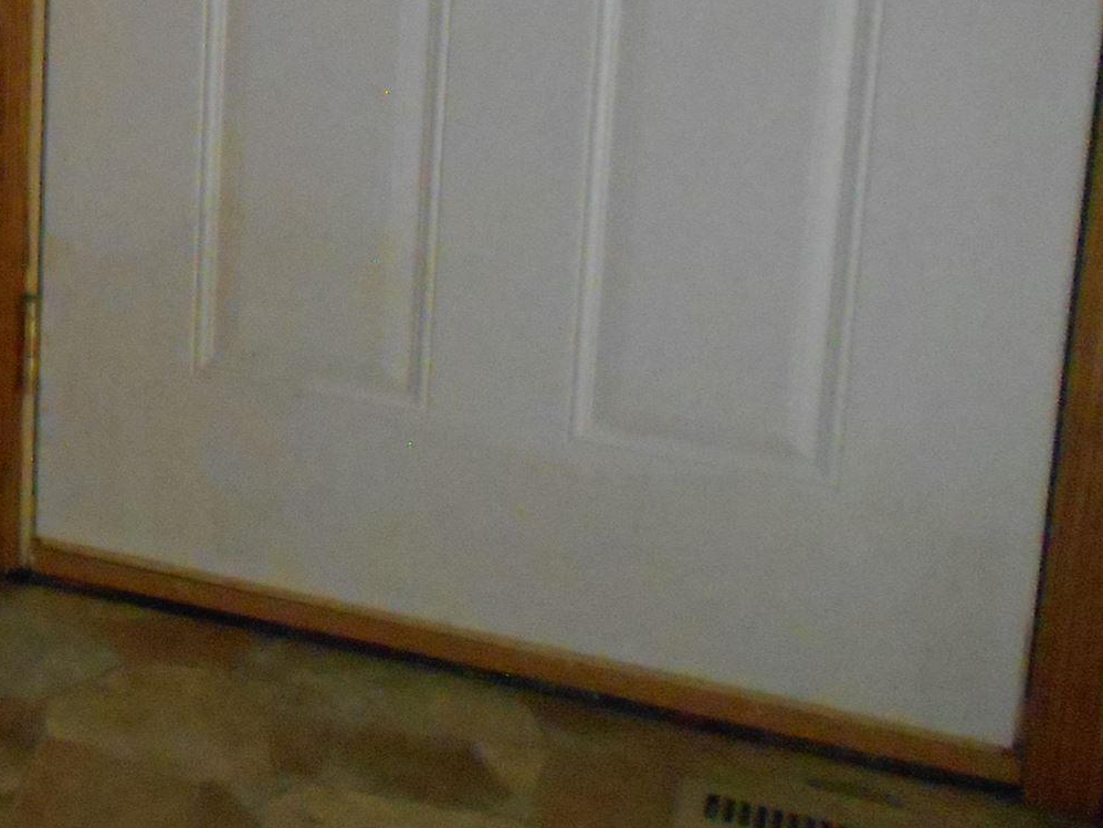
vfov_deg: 17.5
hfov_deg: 21.3
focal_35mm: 80
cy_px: -179
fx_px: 2550
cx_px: -465
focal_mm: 4.6
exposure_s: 1/200
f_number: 3.2
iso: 800
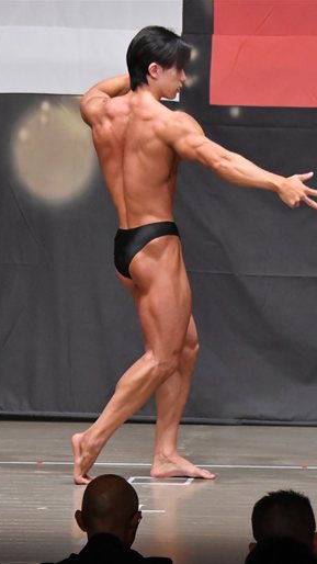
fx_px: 4768
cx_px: 154
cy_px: 282
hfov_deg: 3.8
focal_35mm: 319
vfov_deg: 6.8
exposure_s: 1/400
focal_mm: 135
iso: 6400
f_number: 5.6
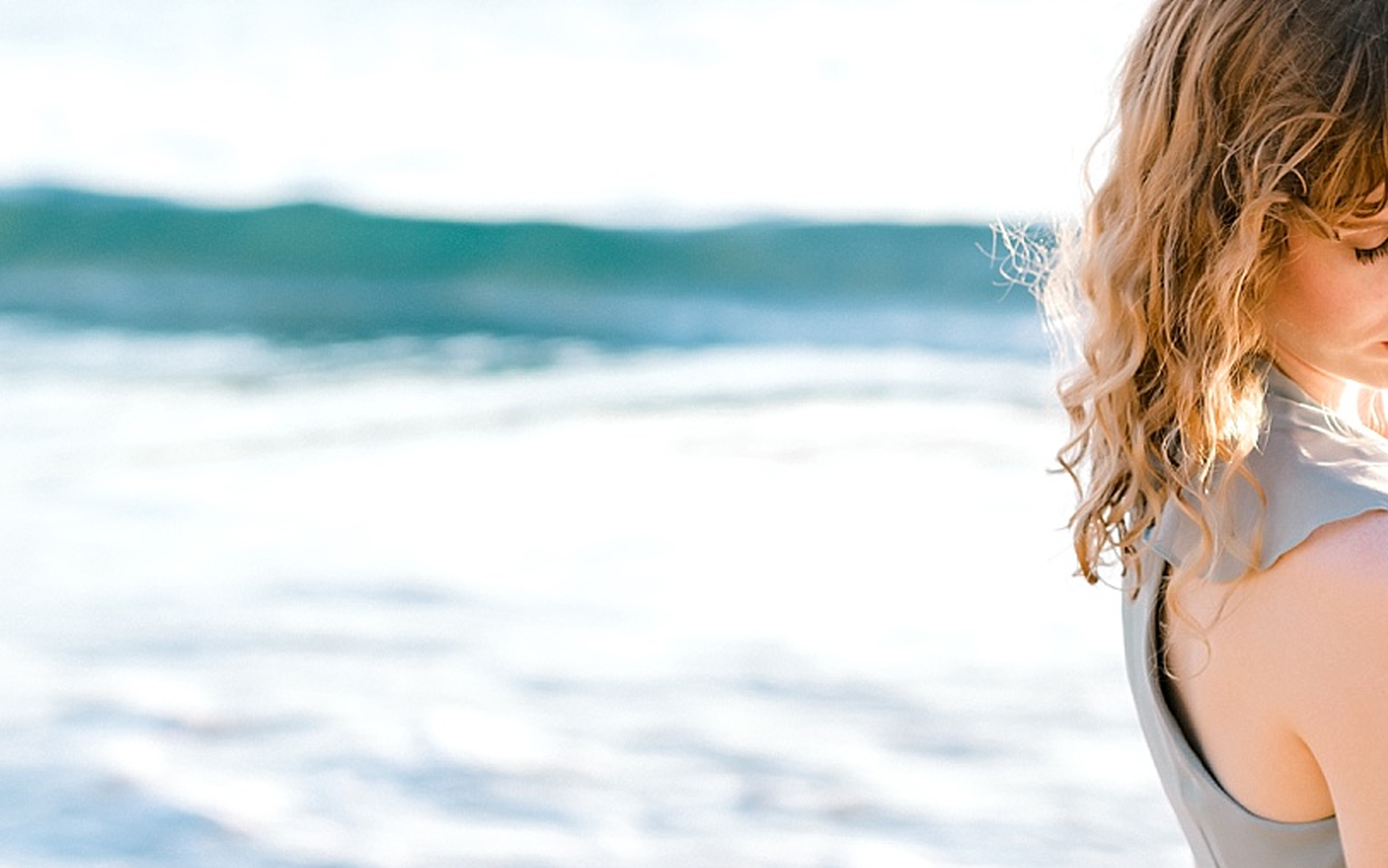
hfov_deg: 15.6
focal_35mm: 131
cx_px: 1393
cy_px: 425
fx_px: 4957
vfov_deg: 10.0
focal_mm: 58
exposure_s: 1/800
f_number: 2.8
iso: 200
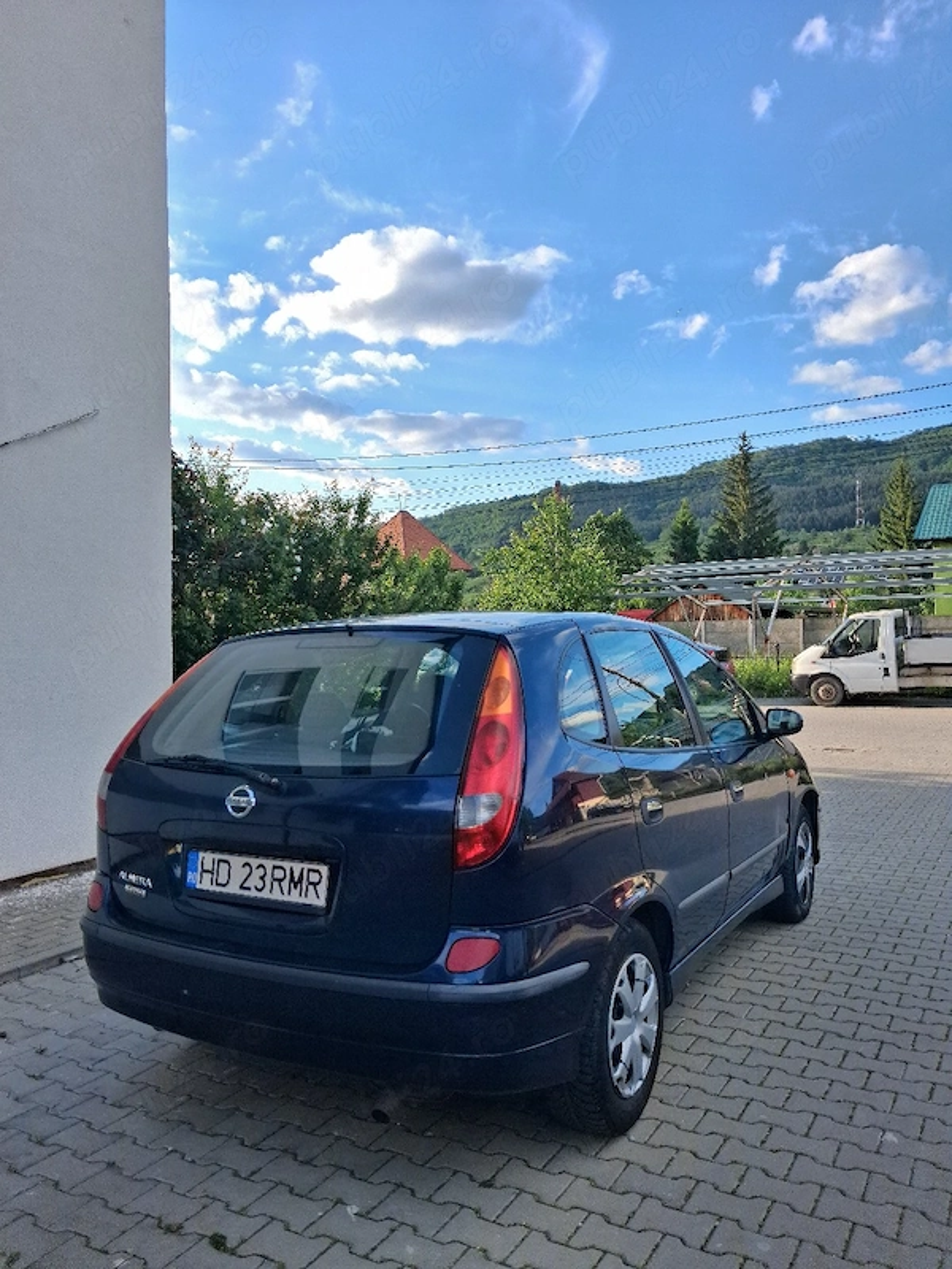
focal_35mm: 27
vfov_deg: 65.3
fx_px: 990
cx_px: 476
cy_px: 634
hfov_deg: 51.4
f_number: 1.8
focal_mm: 4
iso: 25
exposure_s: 1/345
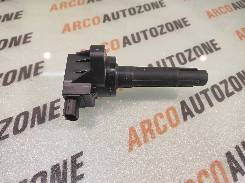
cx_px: 122
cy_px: 92
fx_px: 120
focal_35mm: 17
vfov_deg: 74.7
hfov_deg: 91.1
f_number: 1.79
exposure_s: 1/50
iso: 266
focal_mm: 4.74
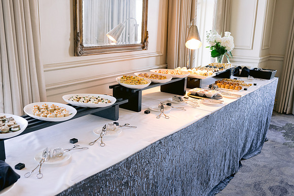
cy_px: 109
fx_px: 320
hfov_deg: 49.2
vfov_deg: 34.0
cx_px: 130
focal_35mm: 39
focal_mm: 35
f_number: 4
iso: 800
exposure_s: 1/160
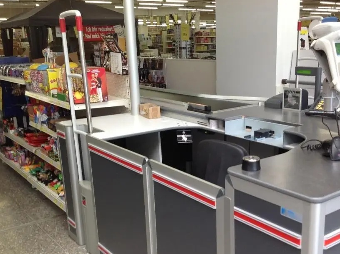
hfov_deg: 42.8
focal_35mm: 44
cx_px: 200
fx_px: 432
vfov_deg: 32.7
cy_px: 158
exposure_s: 1/40
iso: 80
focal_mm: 4.28
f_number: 2.4
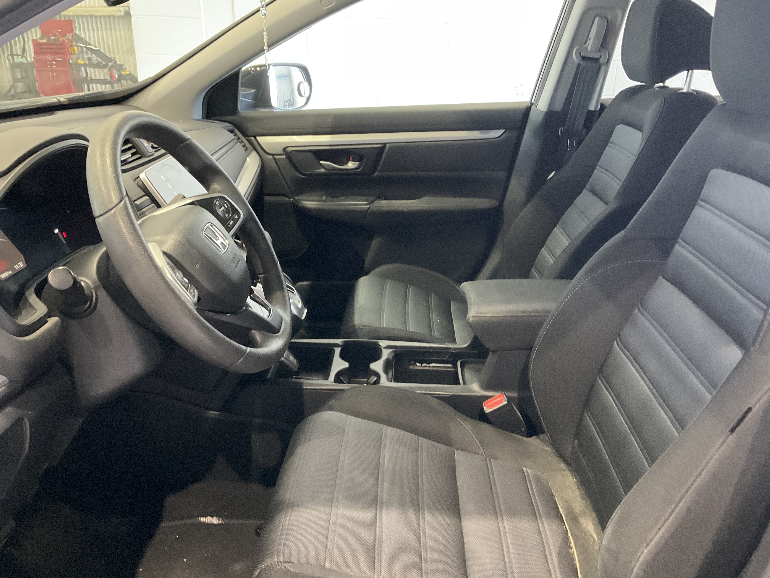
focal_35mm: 29
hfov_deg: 61.7
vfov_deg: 48.2
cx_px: 385
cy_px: 289
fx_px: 645
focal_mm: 3
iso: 320
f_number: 1.8
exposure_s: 1/40
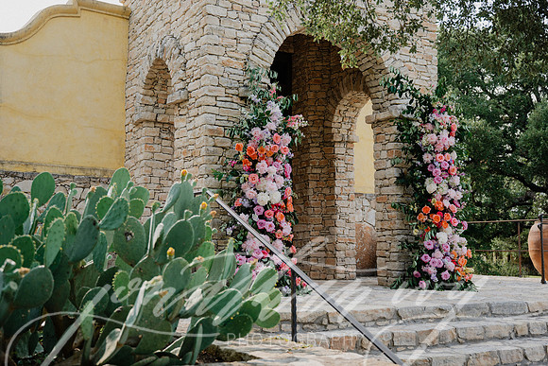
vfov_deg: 32.6
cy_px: 183
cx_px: 274
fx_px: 624
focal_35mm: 41
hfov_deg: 47.4
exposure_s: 1/640
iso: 250
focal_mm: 41
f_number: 3.5
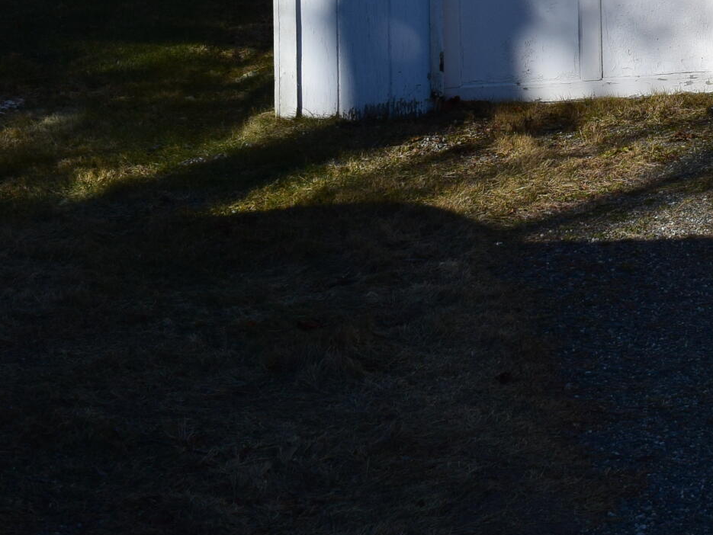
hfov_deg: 16.3
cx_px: 1046
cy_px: -222
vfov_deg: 12.8
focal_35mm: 111
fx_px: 2287
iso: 200
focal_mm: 24
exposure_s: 1/500
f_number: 11
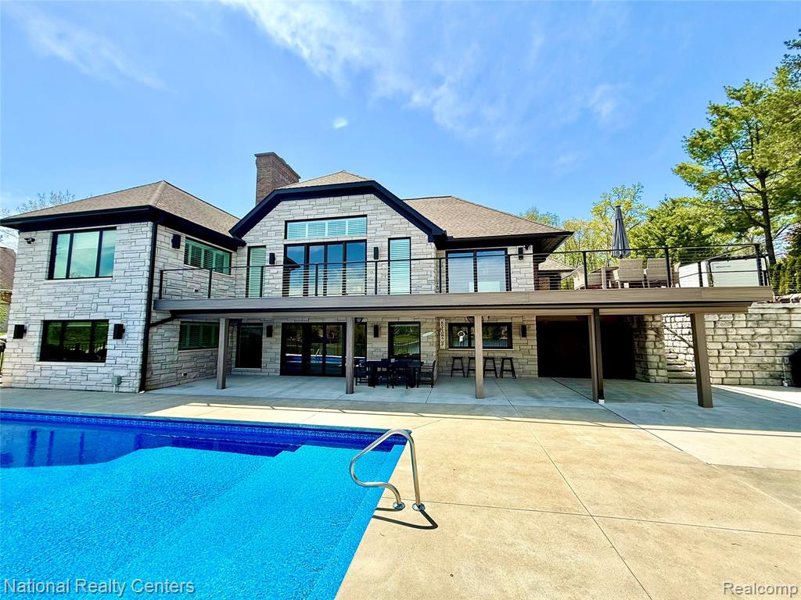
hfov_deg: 102.1
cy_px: 300
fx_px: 324
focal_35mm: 14
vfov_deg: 85.7
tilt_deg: +6.9
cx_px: 400
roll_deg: +0.5
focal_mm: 2.22
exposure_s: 1/1259
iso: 50
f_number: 2.2
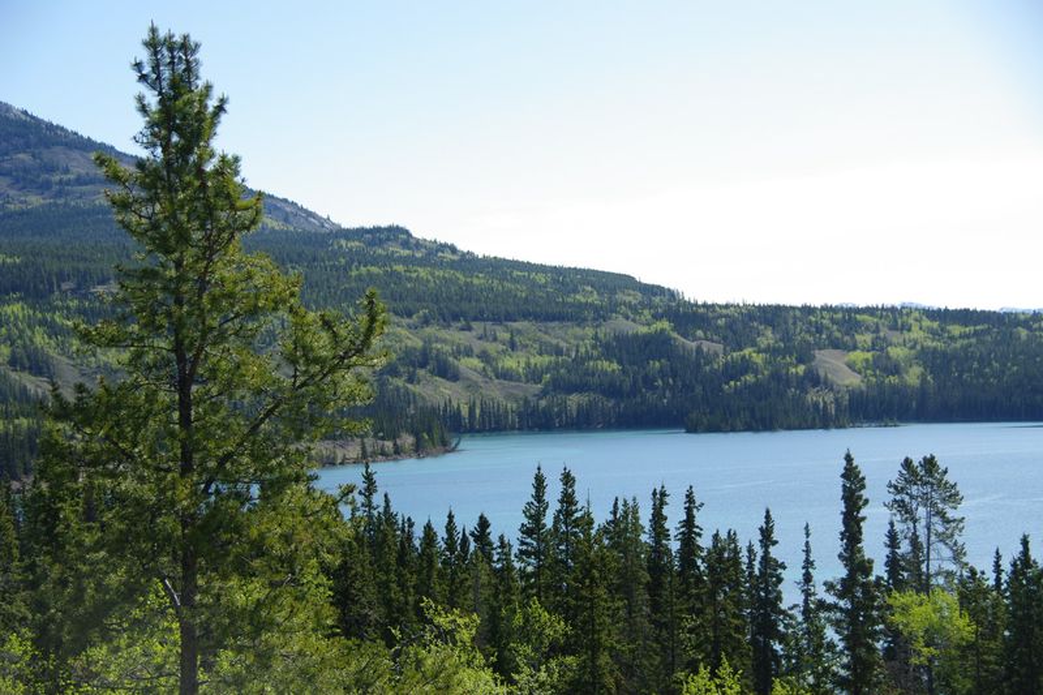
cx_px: 522
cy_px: 348
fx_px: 2085
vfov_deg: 18.9
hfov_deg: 28.1
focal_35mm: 72
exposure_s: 1/350
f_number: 5.6
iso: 100
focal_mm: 47.5
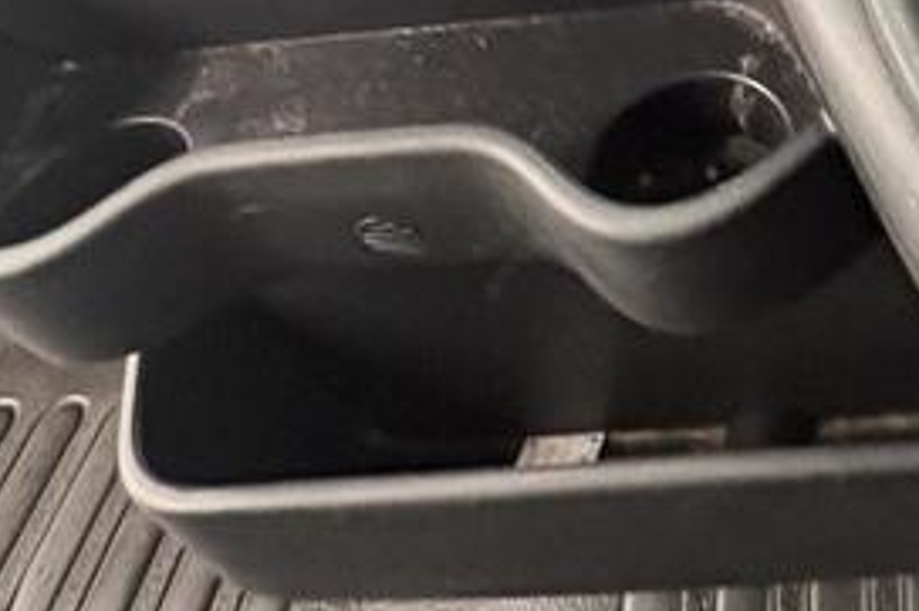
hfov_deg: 38.4
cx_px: 824
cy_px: -462
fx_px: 1225
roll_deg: -4.2
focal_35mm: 48
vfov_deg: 20.6
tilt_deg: -19.2
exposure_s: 1/60
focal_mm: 2.22
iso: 400
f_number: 2.2
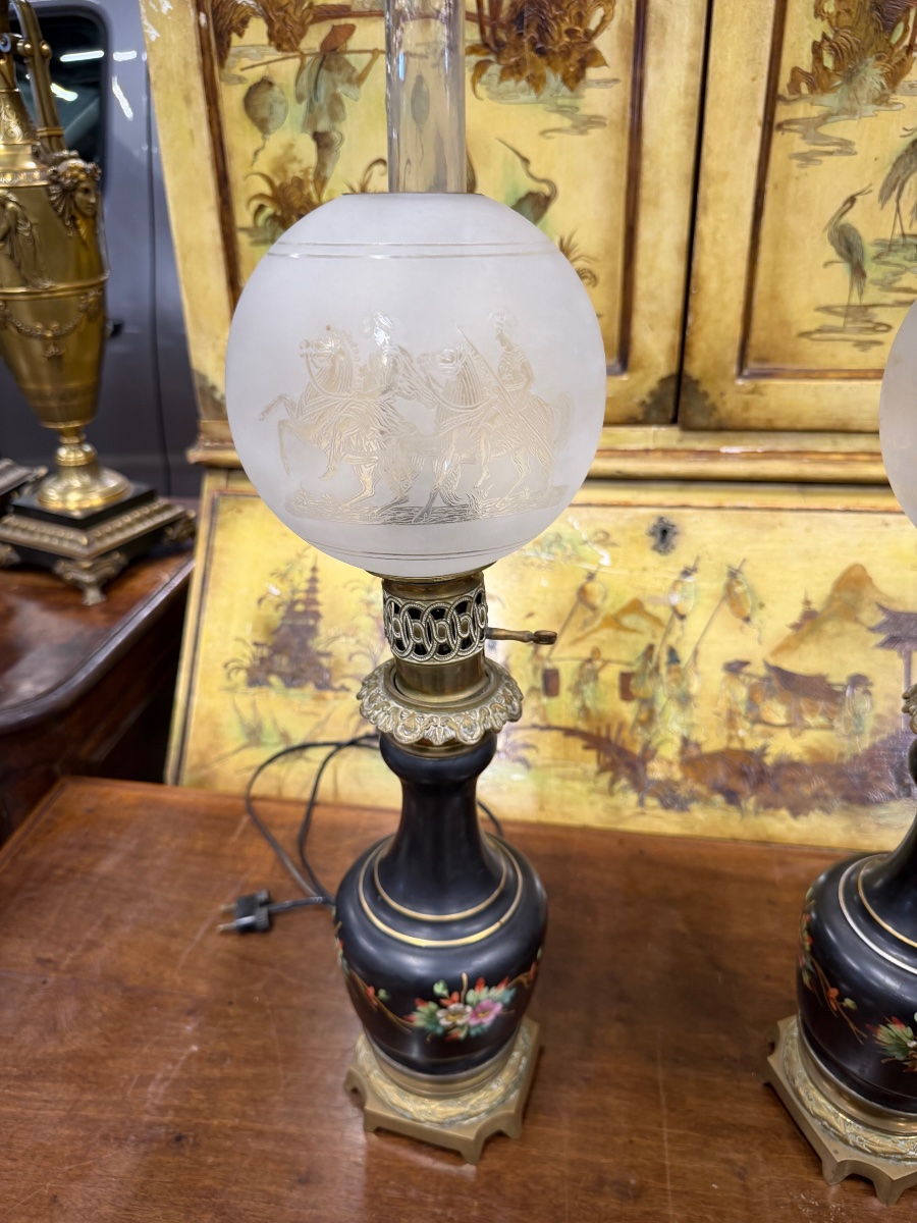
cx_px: 458
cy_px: 612
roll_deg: +0.0
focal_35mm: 24
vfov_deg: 71.6
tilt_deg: -25.3
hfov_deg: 56.8
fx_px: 848
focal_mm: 6.76
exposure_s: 1/50
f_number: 1.78
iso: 160
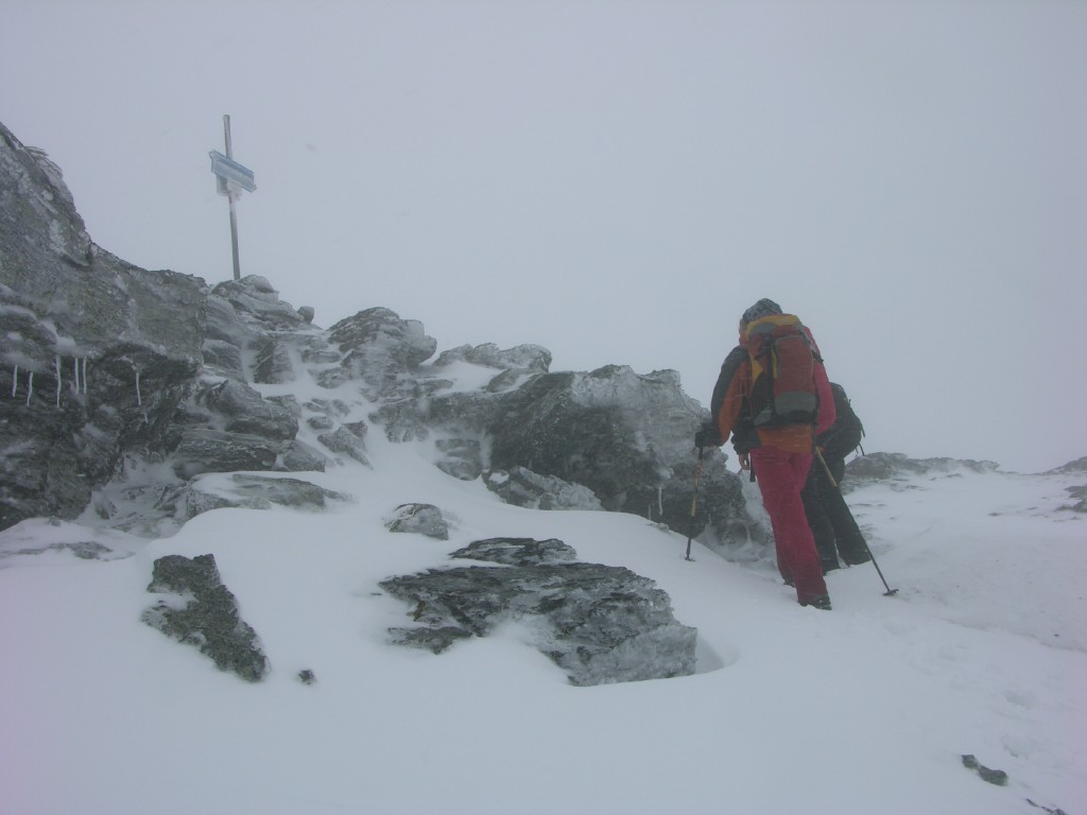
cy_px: 408
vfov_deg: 39.7
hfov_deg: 51.4
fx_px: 1130
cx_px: 544
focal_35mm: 36
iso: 50
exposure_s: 1/365
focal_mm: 9.2
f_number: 7.1
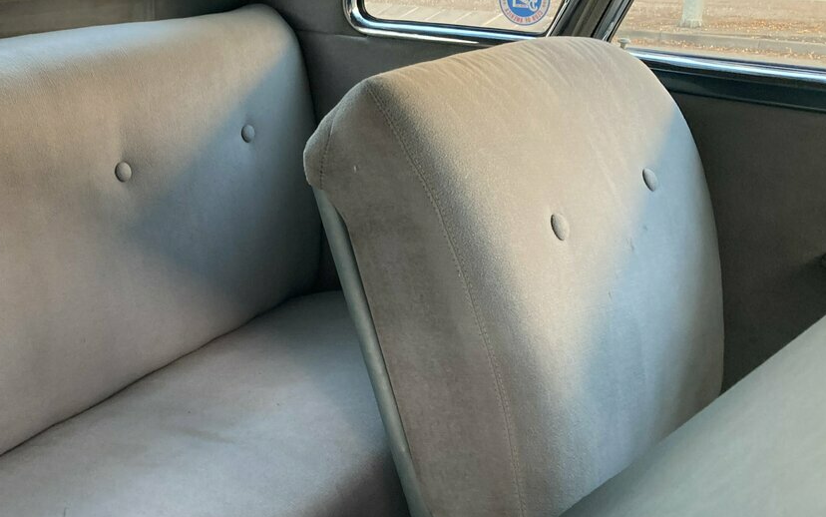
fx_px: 968
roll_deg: +0.0
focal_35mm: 43
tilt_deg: -16.7
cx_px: 231
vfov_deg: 29.9
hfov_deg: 45.0
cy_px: 257
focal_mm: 3.99
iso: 100
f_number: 1.8
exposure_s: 1/60
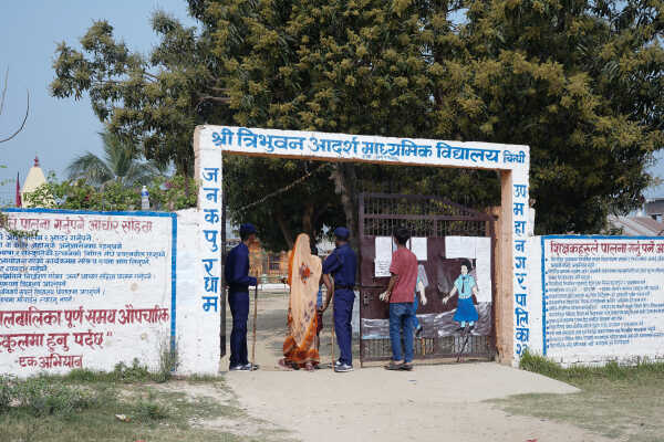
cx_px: 332
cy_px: 221
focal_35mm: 50
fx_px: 922
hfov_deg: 39.6
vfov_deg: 27.0
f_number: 8
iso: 160
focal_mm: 50
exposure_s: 1/200
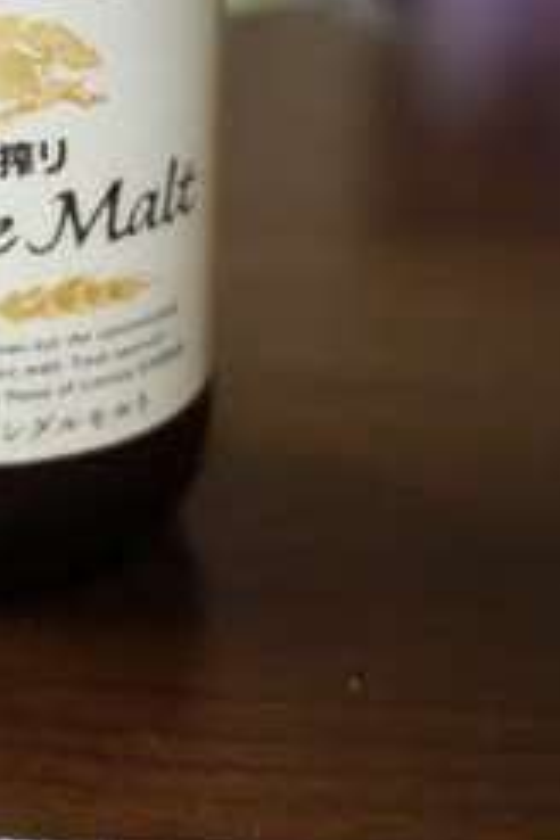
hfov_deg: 22.9
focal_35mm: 57
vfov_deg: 34.2
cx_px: 9
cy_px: 188
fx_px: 1330
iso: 125
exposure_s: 1/30
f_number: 1.8
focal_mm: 10.4
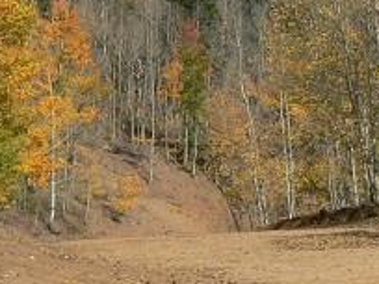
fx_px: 1588
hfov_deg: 13.2
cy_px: 231
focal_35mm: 145
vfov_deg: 10.2
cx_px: -111
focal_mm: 6
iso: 80
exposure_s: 1/400
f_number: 8
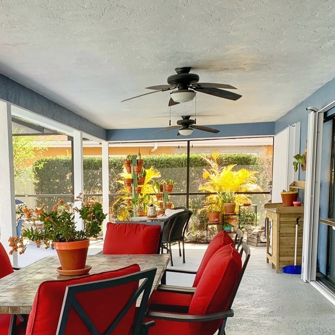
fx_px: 536
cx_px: 79
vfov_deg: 33.8
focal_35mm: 49
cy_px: 260
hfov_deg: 33.9
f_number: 1.8
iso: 25
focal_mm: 4.25
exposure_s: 1/287
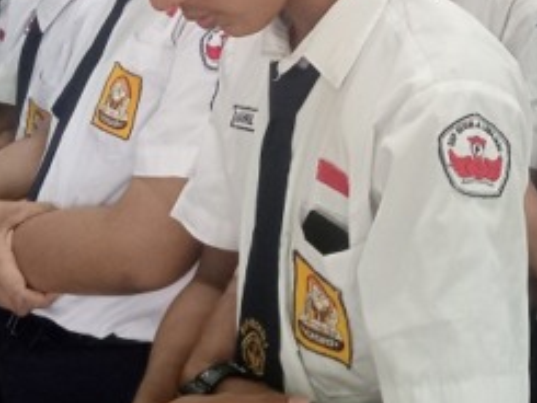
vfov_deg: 19.7
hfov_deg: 27.1
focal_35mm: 70
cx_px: 453
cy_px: -85
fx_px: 1086
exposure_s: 1/33.3
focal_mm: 3.37
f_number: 2.2
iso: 628
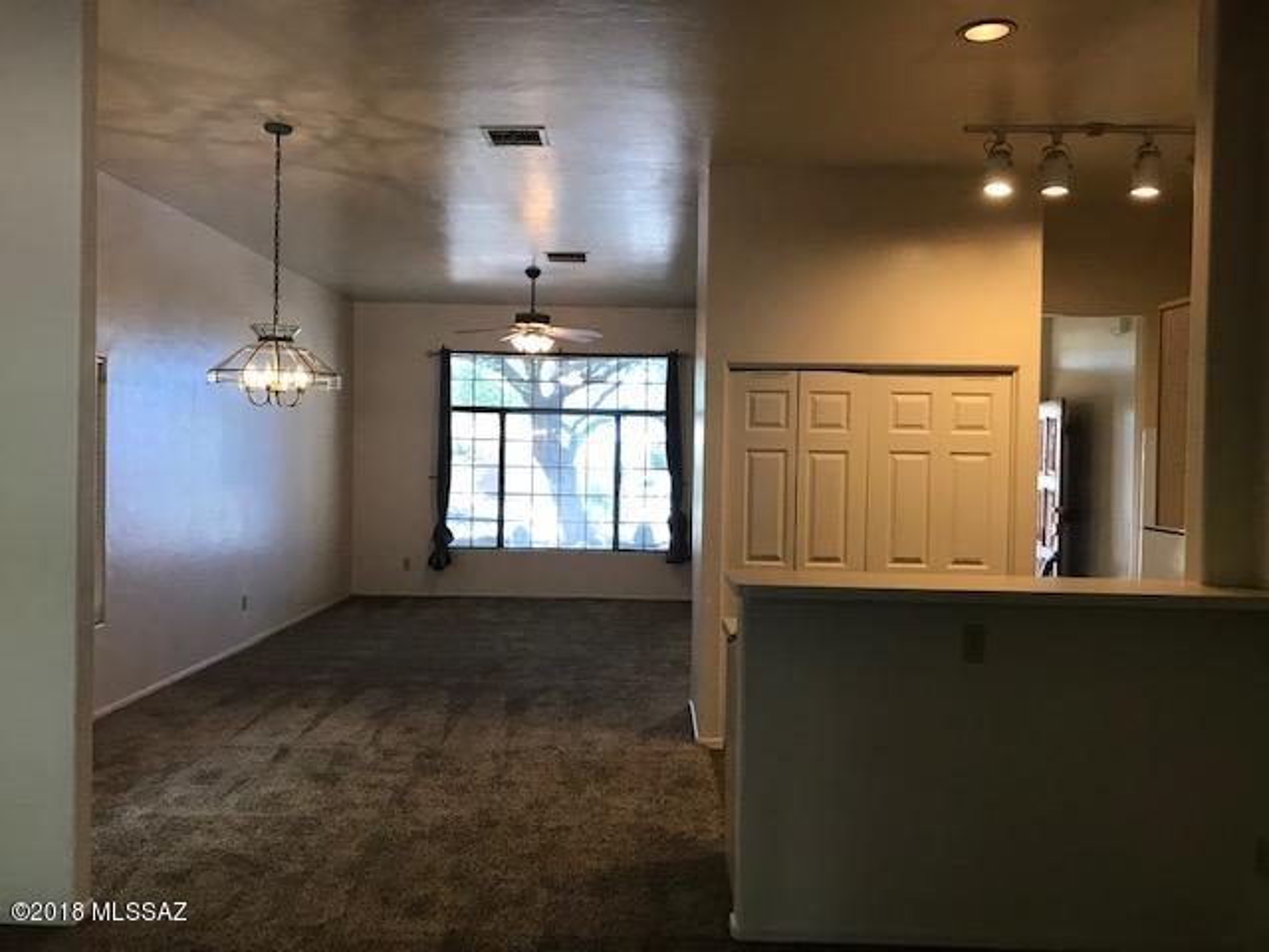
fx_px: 1026
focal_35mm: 28
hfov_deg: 63.4
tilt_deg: +0.2
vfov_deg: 49.7
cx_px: 634
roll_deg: -0.1
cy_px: 476
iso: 32
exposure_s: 1/30
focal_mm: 3.99
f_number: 1.8
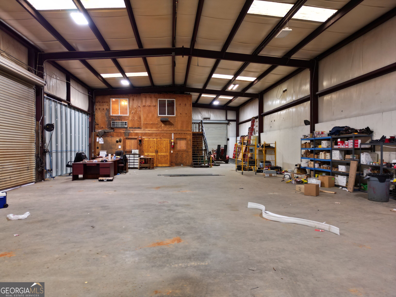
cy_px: 148
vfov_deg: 56.8
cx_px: 198
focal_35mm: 24
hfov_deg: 71.6
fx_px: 275
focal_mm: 6.72
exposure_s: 1/15
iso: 130
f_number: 1.7
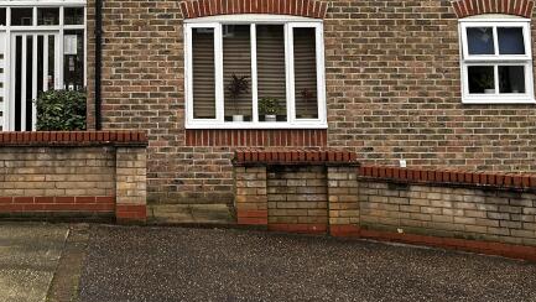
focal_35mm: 67
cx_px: 129
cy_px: -61
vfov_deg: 17.2
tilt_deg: +5.3
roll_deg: +1.0
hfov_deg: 30.8
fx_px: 953
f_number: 1.5
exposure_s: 1/163
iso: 40
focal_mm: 5.7
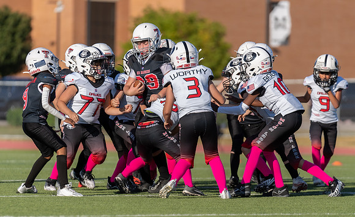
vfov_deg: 4.0
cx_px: 193
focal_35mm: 323
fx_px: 3108
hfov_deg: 6.5
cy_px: 132
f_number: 2.8
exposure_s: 1/1600
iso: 100
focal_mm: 200
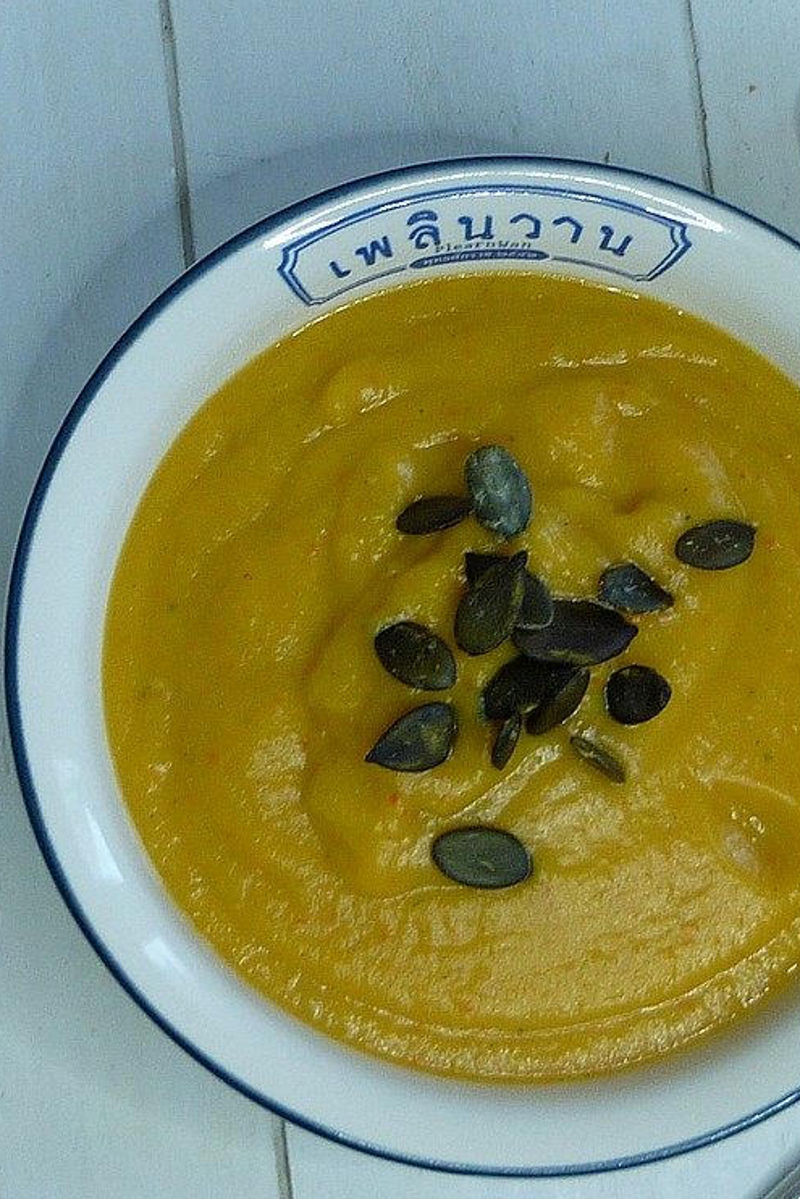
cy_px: 606
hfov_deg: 13.8
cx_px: 638
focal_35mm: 99
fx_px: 3298
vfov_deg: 20.6
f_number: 3
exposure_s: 1/50
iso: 80
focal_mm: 6.4
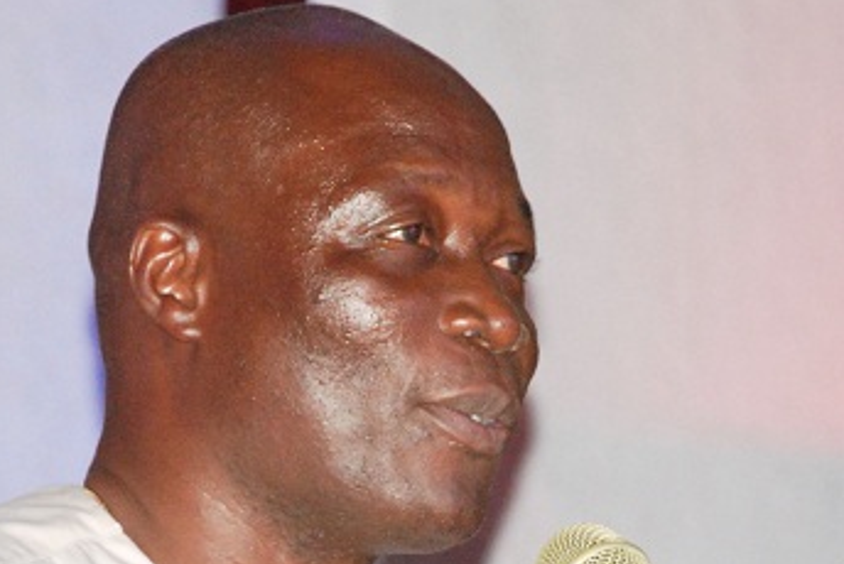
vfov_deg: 3.3
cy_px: 565
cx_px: 363
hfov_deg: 4.9
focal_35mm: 419
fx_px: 9831
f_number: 5.6
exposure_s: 1/200
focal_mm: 120
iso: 1250
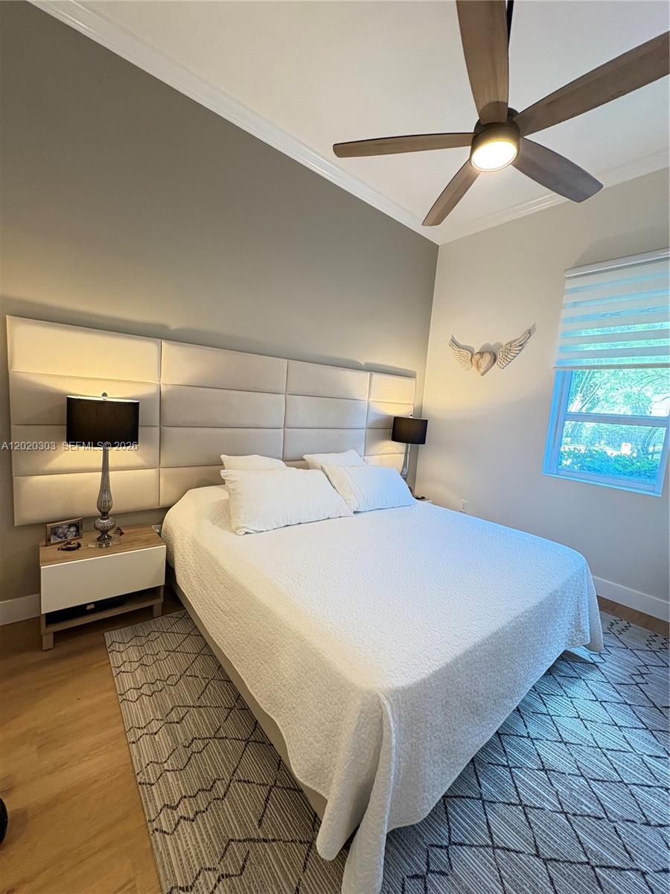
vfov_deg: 102.1
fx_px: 361
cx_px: 335
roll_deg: -4.2
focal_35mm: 14
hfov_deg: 85.7
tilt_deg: -5.2
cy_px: 447
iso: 250
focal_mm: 2.22
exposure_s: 1/60
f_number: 2.2
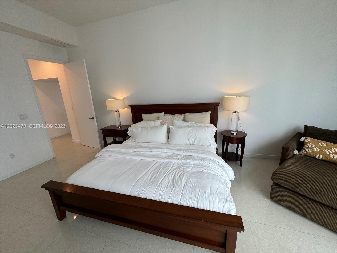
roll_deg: +1.5
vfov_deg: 85.7
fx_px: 136
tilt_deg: -12.2
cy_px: 126
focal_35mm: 14
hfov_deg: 102.1
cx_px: 168
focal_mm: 2.22
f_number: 2.2
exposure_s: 1/120
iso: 64
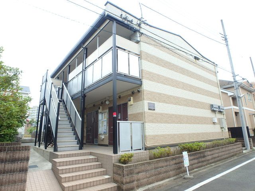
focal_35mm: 21
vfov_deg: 63.4
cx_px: 128
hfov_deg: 79.0
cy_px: 96
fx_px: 155
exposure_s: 1/250
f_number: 3.5
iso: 125
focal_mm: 3.7
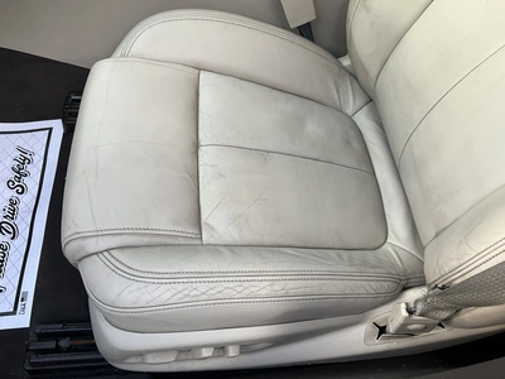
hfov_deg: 61.7
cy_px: 190
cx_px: 252
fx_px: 423
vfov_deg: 48.2
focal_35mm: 29
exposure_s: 1/173
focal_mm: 3
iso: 20
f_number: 1.8
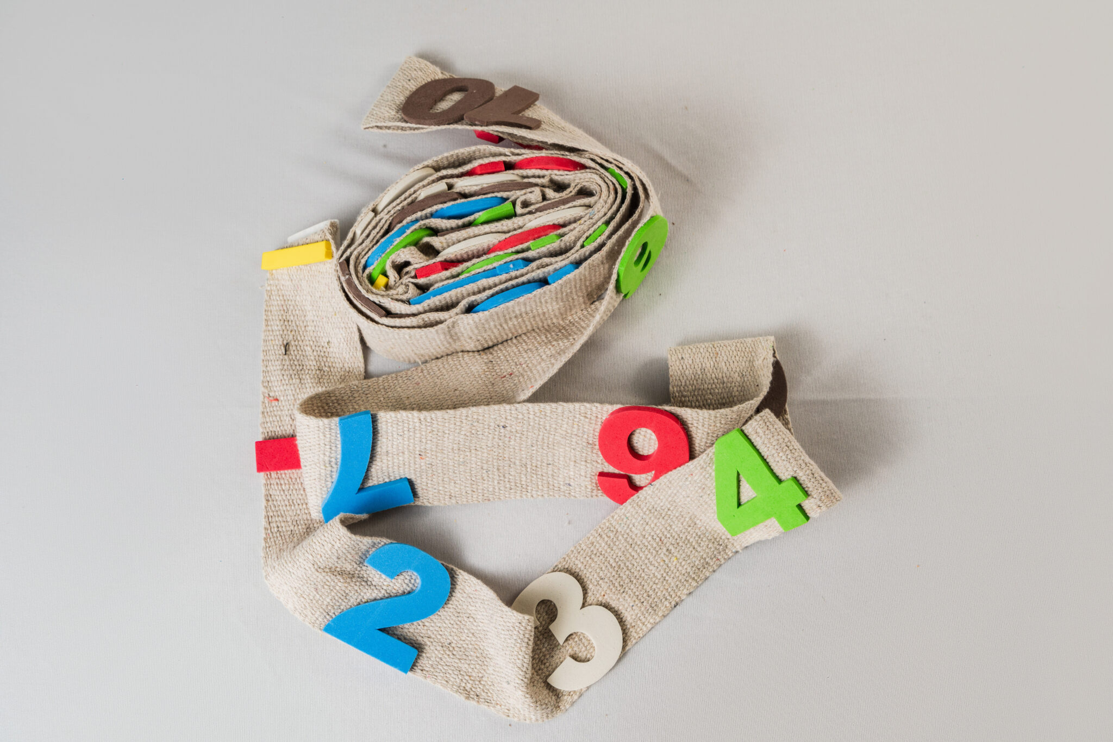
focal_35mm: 35
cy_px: 371
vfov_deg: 37.9
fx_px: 1082
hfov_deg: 54.4
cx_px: 556
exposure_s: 1/125
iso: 250
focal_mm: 35
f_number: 11
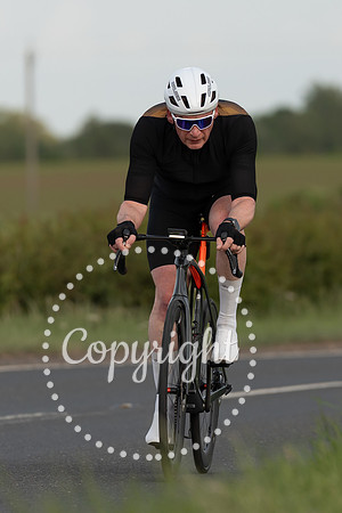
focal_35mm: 541
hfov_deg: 2.5
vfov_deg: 3.8
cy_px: 207
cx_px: 214
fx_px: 7706
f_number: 3.2
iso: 160
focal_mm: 200
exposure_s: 1/1000
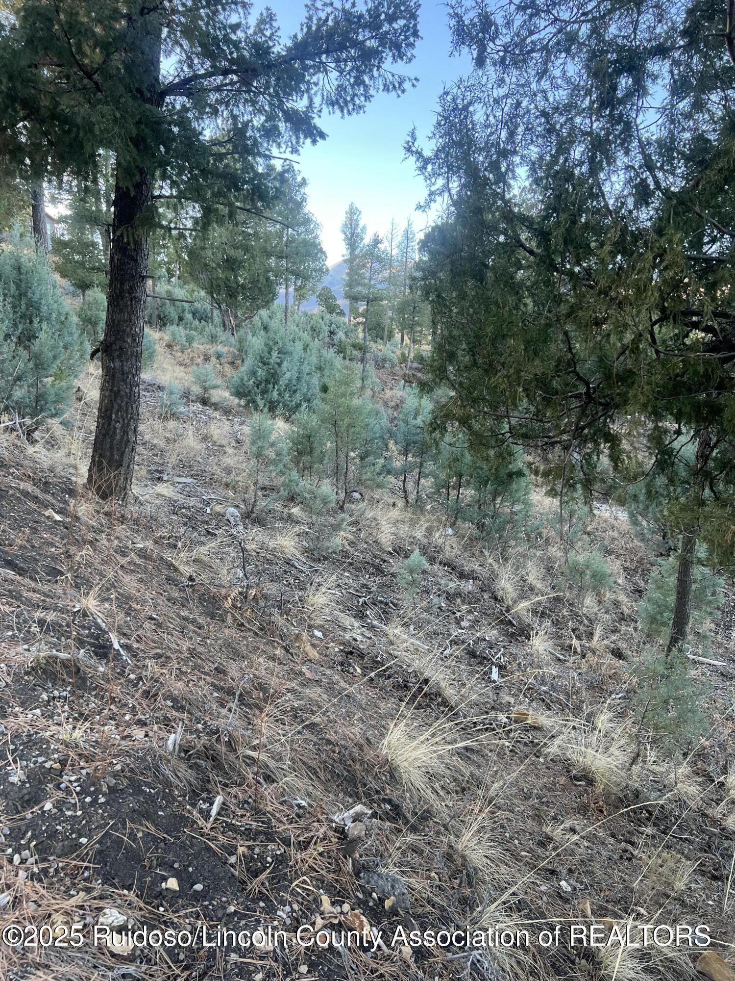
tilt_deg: -11.8
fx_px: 736
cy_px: 490
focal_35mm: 26
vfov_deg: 67.3
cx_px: 368
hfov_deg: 53.1
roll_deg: +0.4
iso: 64
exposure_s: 1/153
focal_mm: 5.7
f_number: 1.5
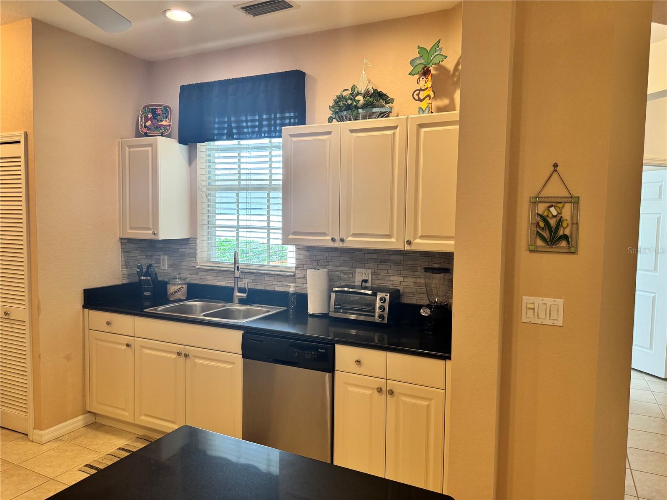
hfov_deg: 71.6
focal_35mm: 24
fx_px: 462
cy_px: 250
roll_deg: -1.8
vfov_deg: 56.8
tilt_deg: -4.6
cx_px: 334
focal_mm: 6.76
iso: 200
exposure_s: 1/120
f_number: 1.78
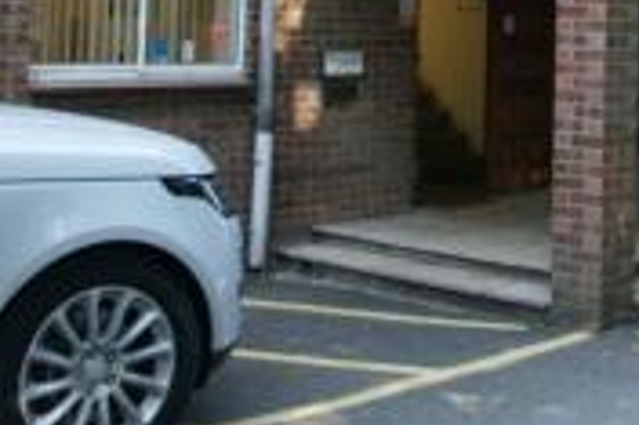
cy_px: -53
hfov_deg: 29.2
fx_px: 1153
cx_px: 624
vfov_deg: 19.9
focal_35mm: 65
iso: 200
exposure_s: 1/50
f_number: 6.3
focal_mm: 16
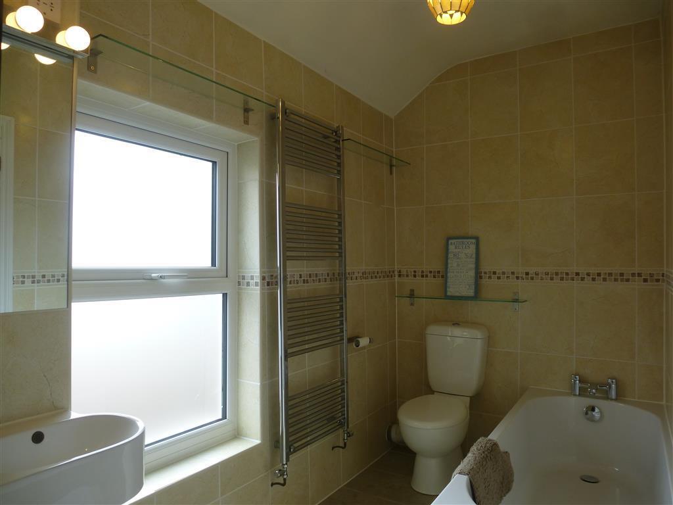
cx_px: 336
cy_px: 252
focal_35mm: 24
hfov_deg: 71.6
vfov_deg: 56.8
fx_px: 467
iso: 125
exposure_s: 1/60
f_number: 3.3
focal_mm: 4.3
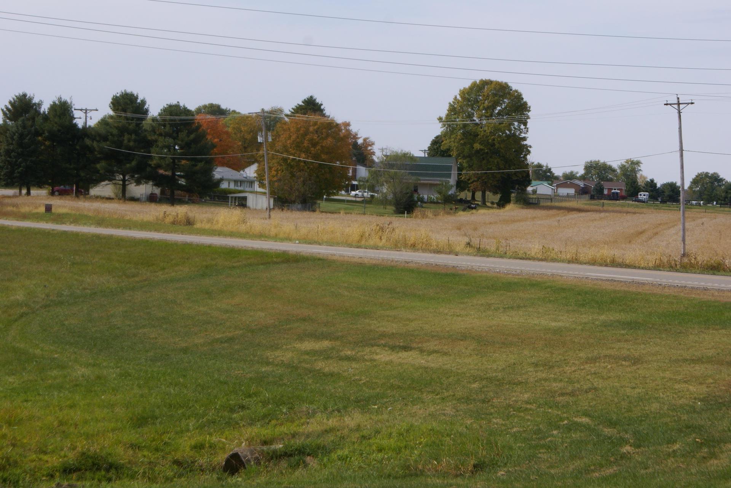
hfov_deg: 19.5
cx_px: 366
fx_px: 2132
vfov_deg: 13.0
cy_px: 244
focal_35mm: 105
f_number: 11
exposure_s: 1/160
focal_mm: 70
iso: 100
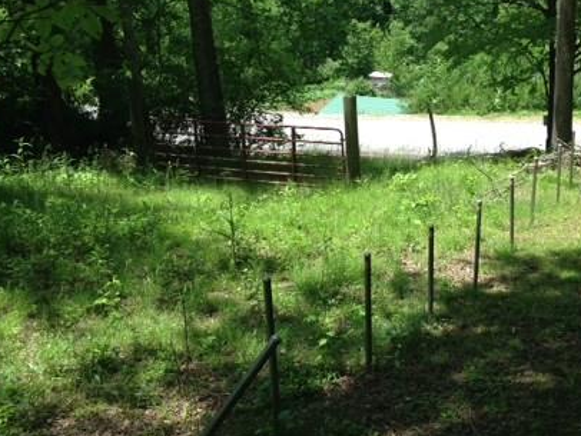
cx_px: 418
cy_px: 190
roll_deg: +1.2
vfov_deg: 28.0
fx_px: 873
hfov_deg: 36.2
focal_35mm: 52
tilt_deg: -18.0
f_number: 2.4
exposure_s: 1/526
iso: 50
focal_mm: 4.12
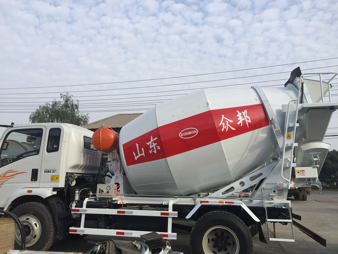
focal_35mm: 29
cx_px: 169
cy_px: 127
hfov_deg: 61.7
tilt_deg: +10.2
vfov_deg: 48.2
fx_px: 283
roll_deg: +0.2
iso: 32
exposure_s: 1/1412
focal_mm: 4.15
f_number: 2.2
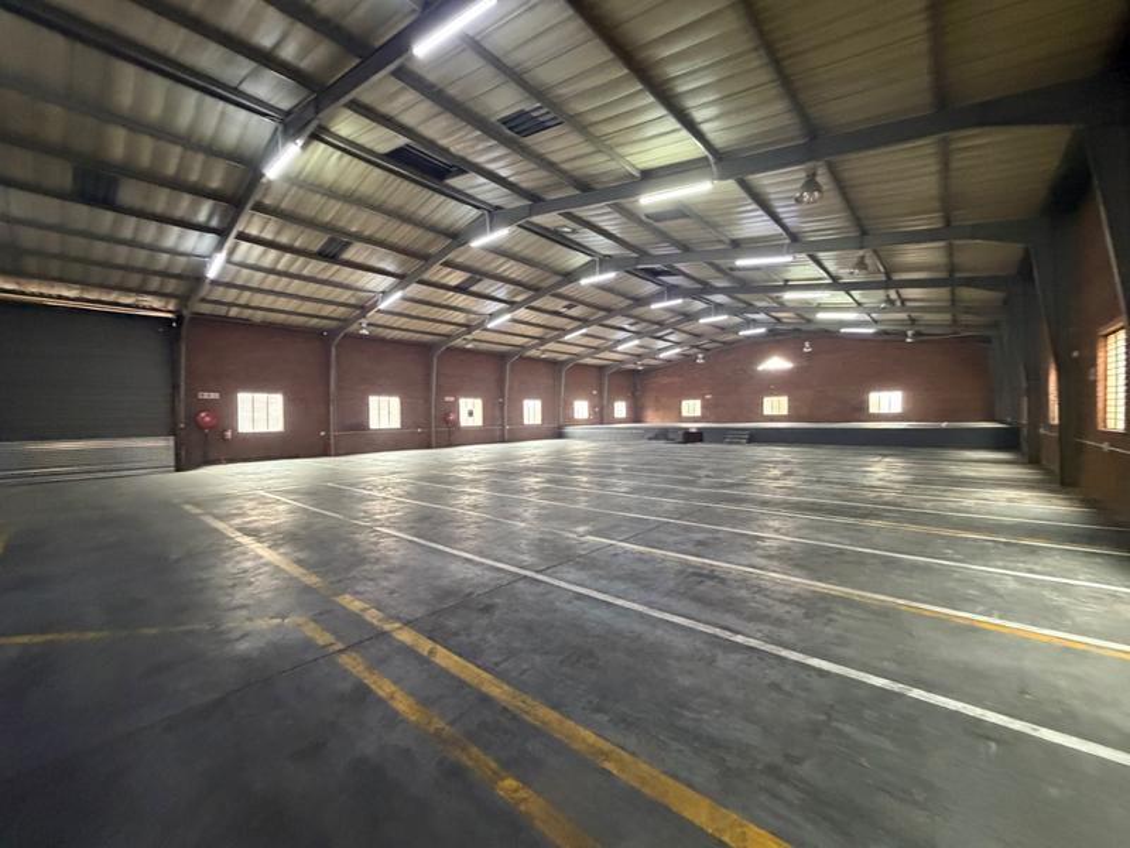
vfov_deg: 85.7
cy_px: 424
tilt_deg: -1.2
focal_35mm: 14
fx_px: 457
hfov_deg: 102.1
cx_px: 565
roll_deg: +1.9
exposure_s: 1/50
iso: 800
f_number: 2.2
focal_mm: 2.22
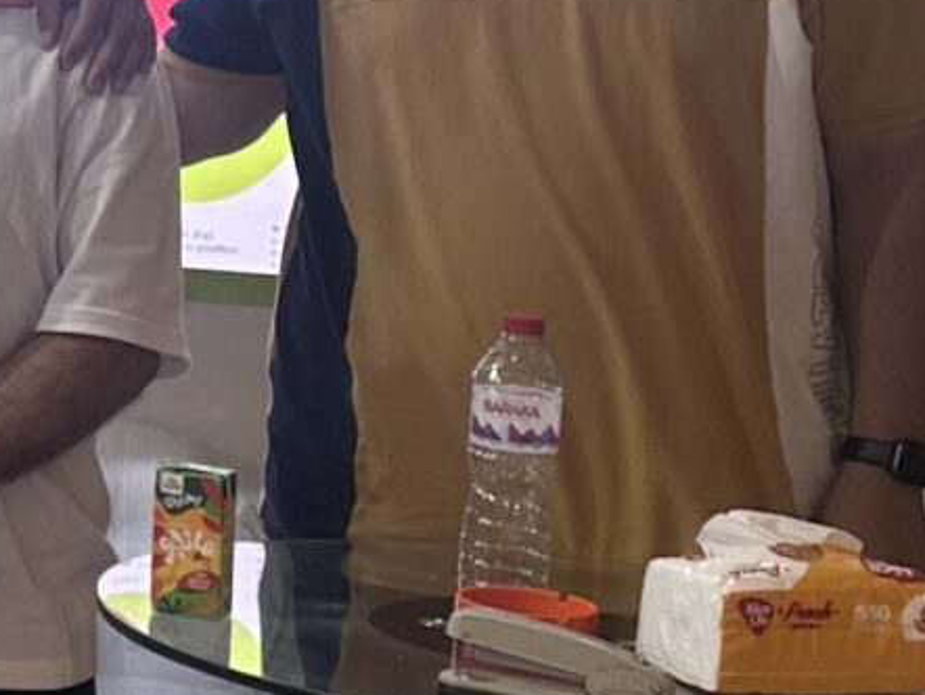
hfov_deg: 12.7
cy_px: -15
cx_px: -831
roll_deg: -3.6
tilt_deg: -3.7
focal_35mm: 139
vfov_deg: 10.6
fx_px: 3716
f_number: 1.78
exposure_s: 1/100
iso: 64
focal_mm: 6.86
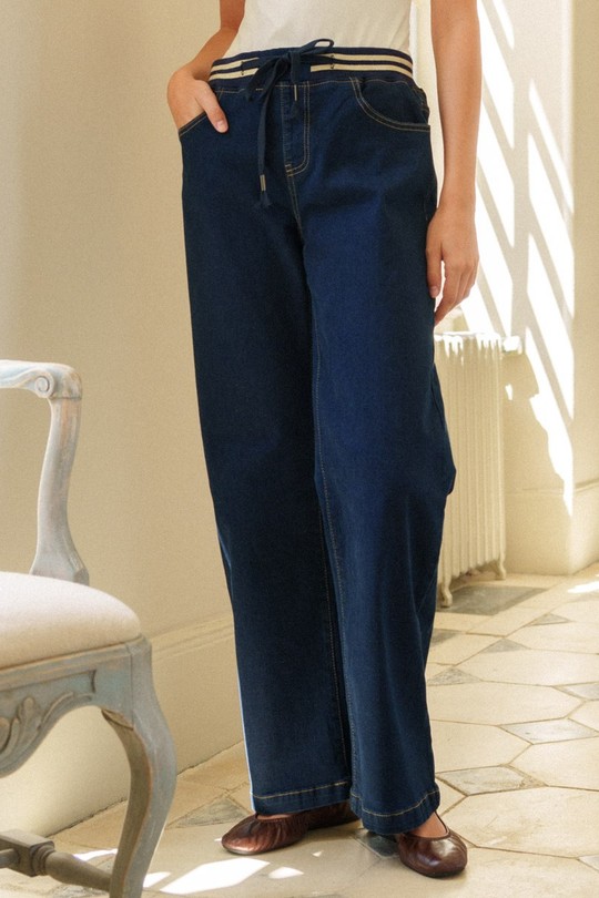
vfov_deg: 38.2
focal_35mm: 52
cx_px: 300
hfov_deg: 26.0
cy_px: 449
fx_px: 1298
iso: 640
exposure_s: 1/250
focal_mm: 35
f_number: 4
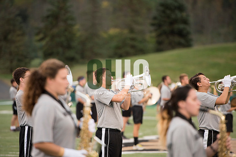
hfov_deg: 10.3
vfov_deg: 6.9
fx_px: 1311
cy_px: 78
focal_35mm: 200
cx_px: 118
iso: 1000
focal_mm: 200
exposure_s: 1/1250
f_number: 2.8
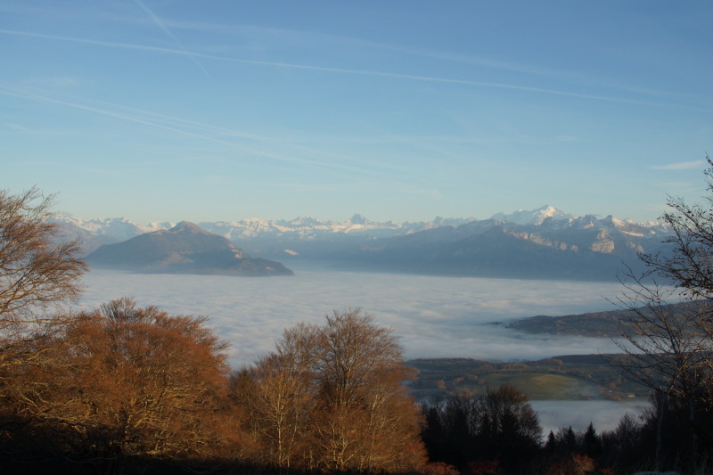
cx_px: 356
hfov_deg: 46.4
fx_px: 832
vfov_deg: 31.9
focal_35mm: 42
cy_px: 238
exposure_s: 1/400
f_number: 8
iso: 200
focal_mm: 28
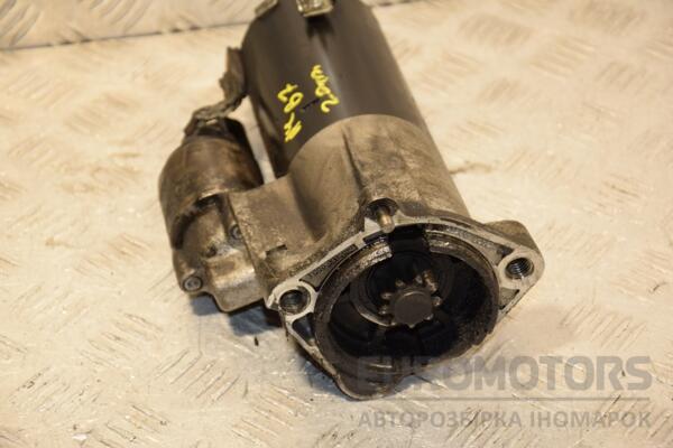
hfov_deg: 19.5
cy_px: 224
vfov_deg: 13.0
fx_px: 1963
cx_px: 336
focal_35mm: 105
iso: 800
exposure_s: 1/200
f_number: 5.3
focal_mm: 70
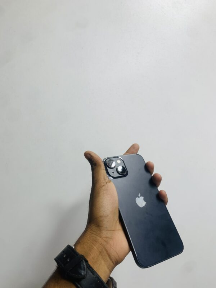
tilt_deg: -0.1
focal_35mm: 26
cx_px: 108
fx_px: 216
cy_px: 144
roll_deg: +1.0
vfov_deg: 67.3
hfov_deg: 53.1
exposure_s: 1/102
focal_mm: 4.25
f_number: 1.8
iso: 25
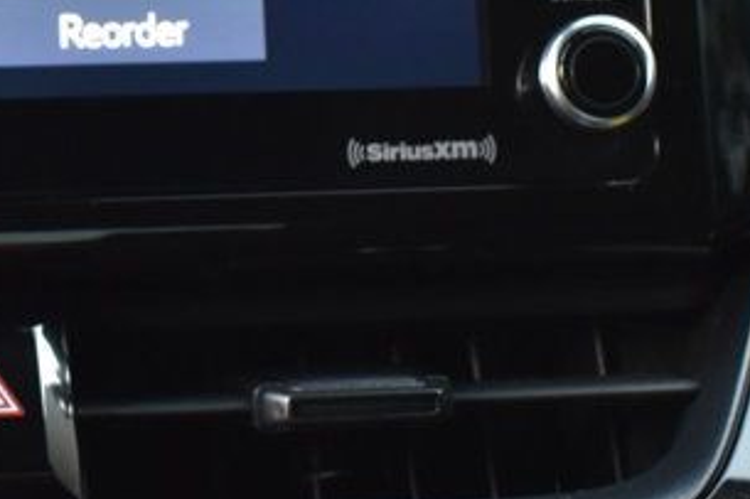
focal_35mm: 121
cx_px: 61
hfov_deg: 16.7
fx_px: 2519
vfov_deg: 11.3
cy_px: 206
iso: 900
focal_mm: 24
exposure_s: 1/15
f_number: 6.3
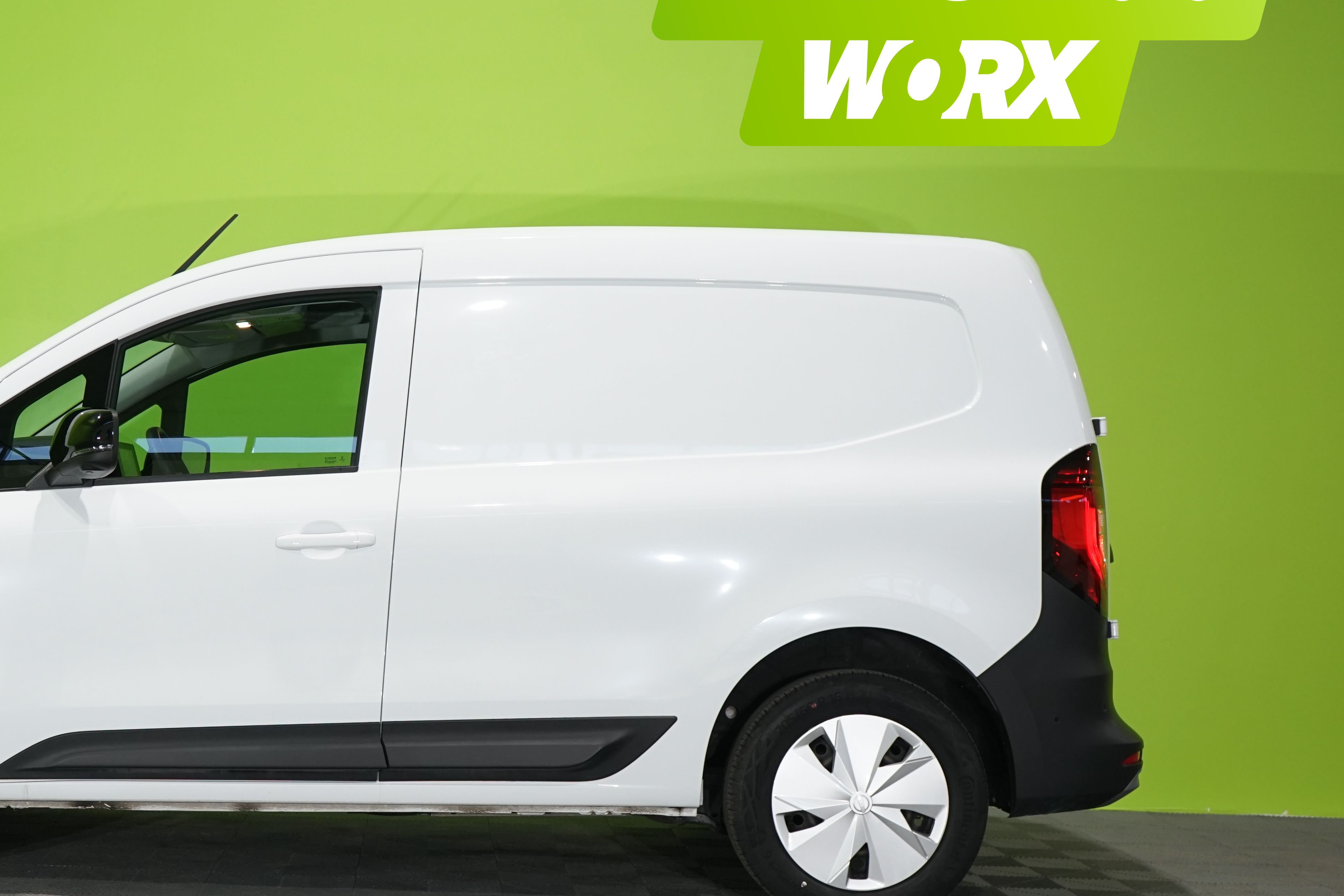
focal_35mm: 57
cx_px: 352
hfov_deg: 34.4
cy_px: 497
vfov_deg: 23.8
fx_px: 2128
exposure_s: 1/30
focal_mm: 37
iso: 800
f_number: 5.6
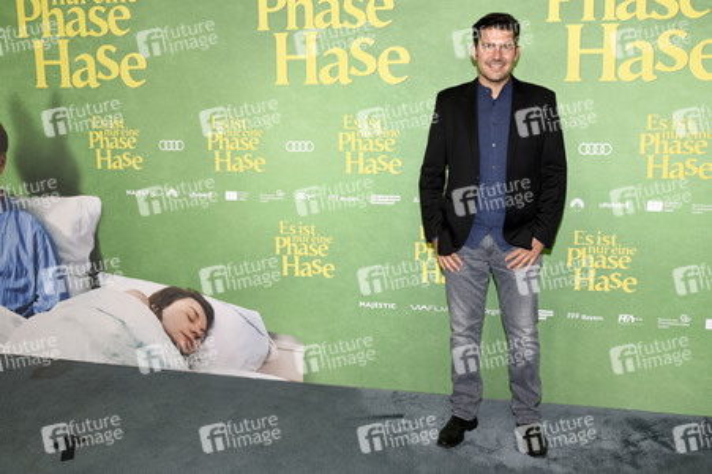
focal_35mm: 30
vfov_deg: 43.5
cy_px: 237
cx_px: 356
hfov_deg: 62.0
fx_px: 593
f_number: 6.3
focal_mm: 30
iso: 500
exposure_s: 1/125
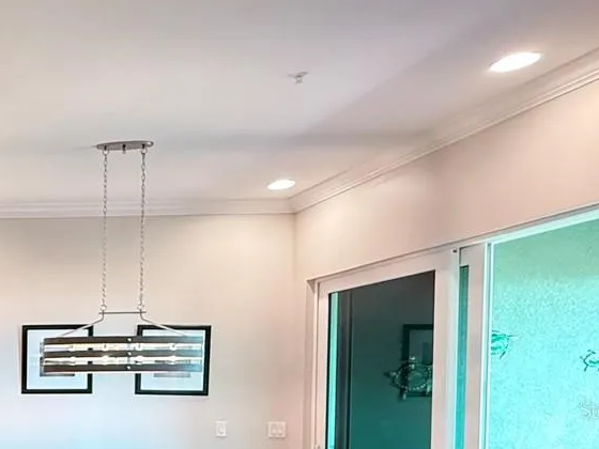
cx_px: -175
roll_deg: -0.2
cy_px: 409
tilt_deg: -0.8
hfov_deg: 34.0
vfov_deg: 33.9
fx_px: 692
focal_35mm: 40
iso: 500
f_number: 2.2
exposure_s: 1/60
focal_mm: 2.22
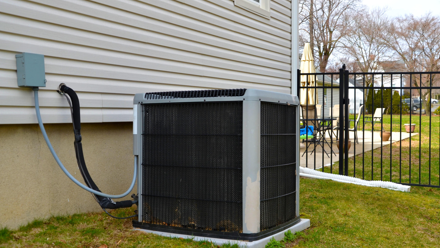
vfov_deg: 27.4
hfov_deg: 46.7
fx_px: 508
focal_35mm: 44
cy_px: 120
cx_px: 244
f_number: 5.6
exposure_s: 1/125
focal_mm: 25
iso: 200
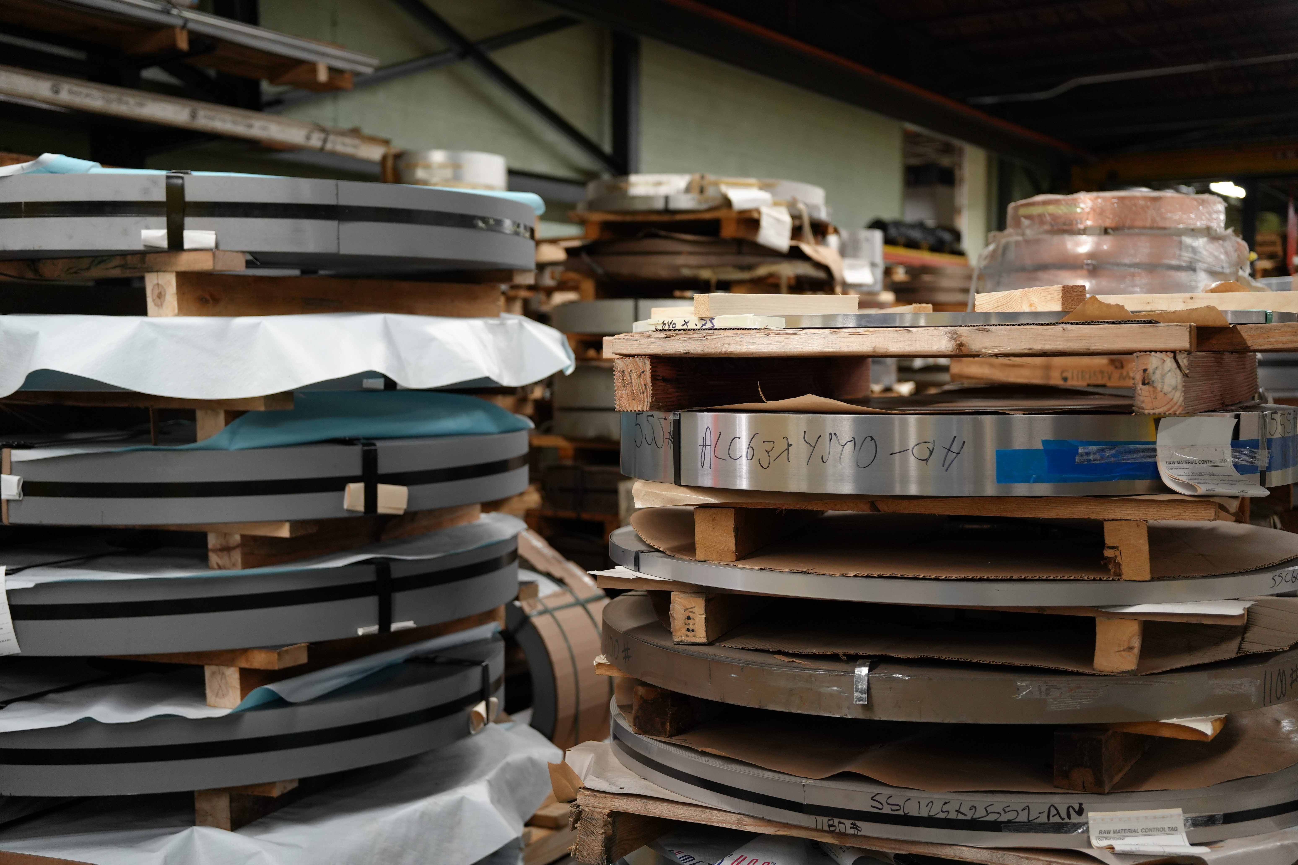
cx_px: 649
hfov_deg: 44.0
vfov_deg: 30.2
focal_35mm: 45
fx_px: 1606
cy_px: 432
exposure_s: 1/200
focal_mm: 29.7
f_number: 1.8
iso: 640
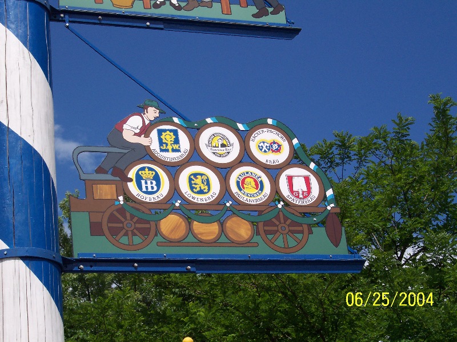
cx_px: 228
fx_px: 1175
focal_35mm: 89
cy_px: 171
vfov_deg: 16.6
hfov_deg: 22.0
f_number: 6.7
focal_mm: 18.7
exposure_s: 1/500
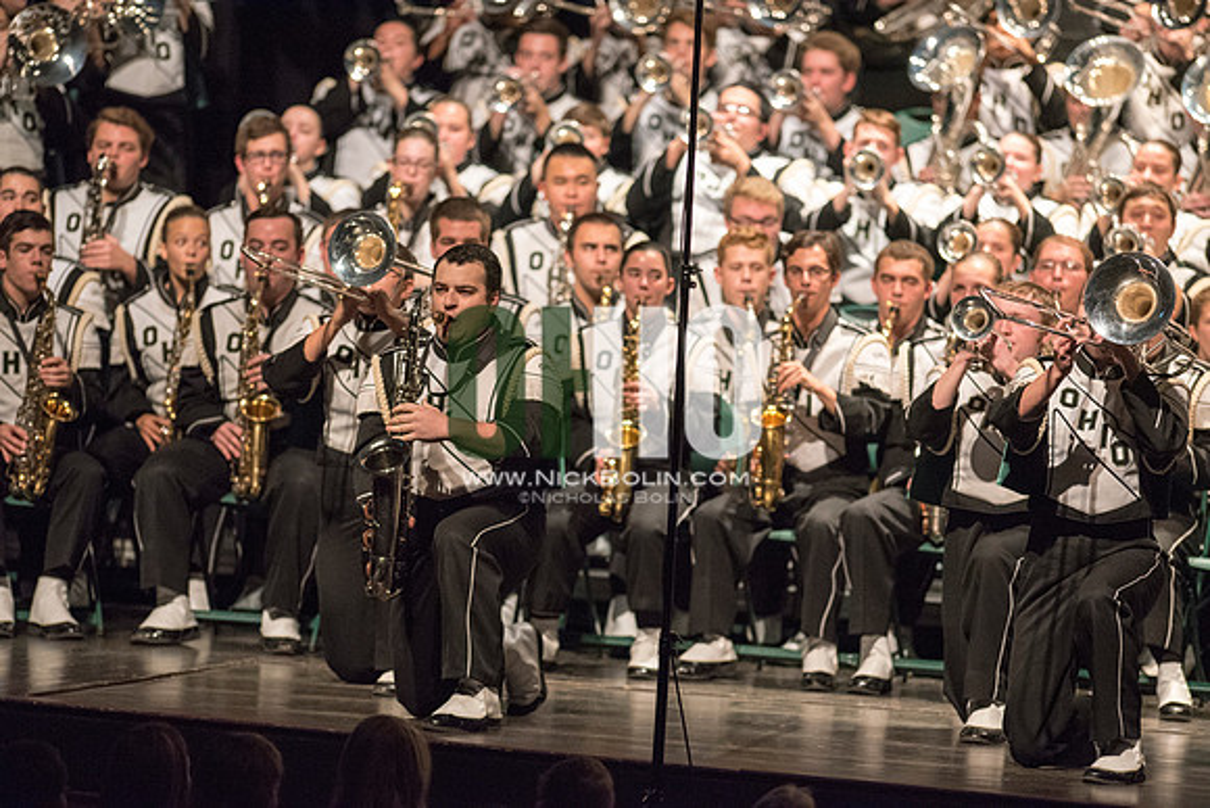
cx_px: 605
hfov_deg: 6.9
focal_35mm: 300
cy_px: 404
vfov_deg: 4.6
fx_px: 10085
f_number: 2.8
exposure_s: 1/500
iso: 4000
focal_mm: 300
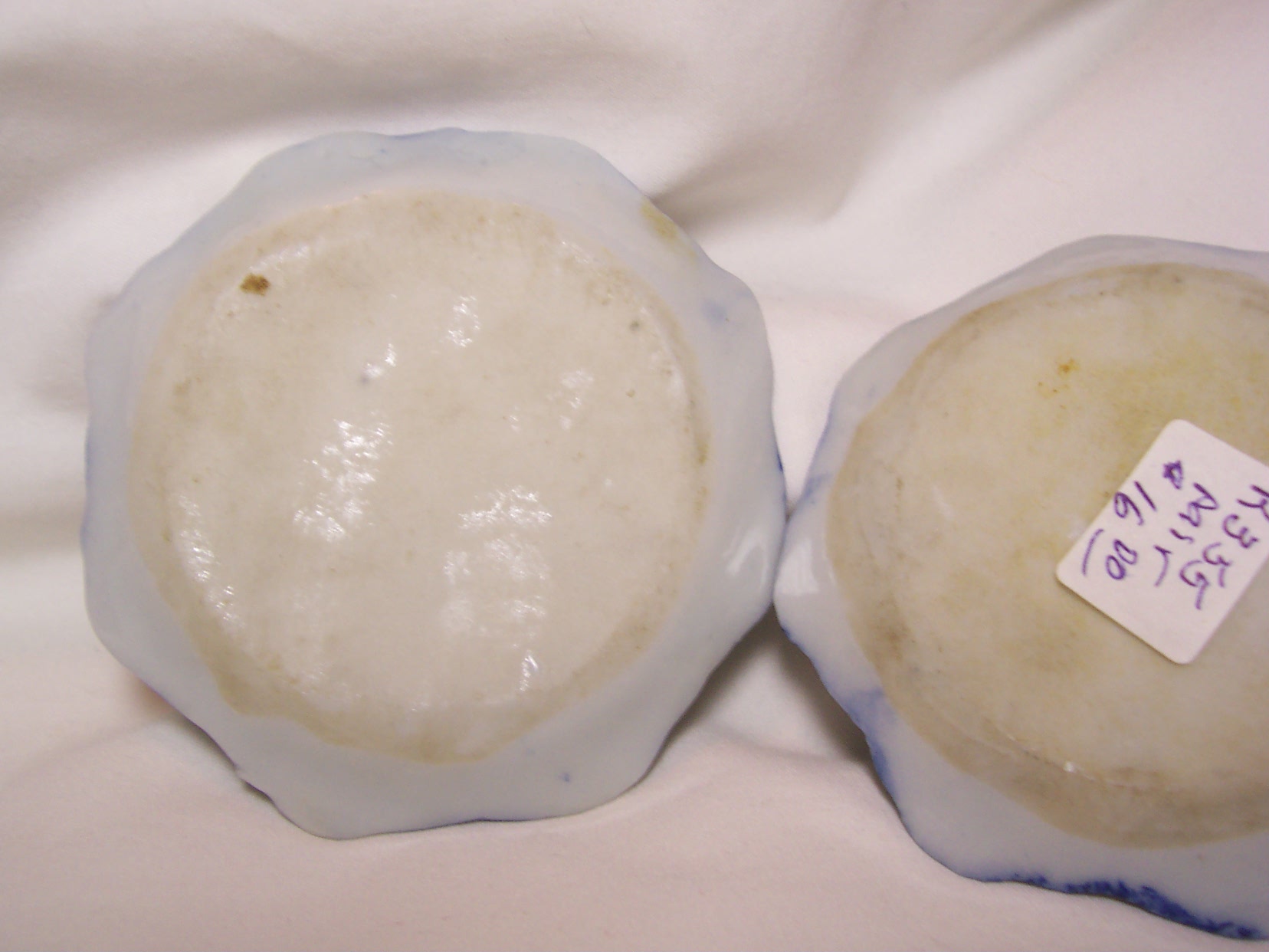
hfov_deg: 50.1
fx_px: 1356
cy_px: 476
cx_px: 634
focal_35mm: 37
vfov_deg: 38.7
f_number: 2.8
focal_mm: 5.6
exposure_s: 1/45
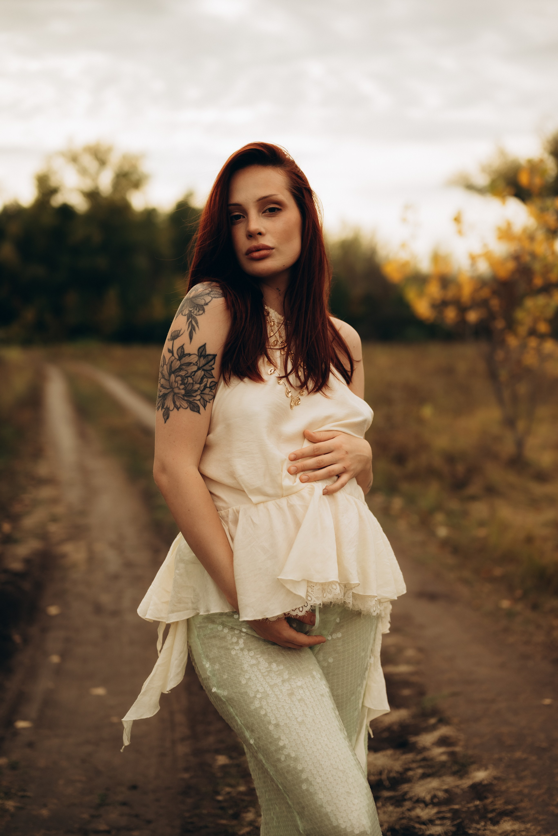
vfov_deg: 39.6
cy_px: 418
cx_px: 279
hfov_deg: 27.0
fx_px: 1161
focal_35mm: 50
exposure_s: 1/2500
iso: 100
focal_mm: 50
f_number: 2.2
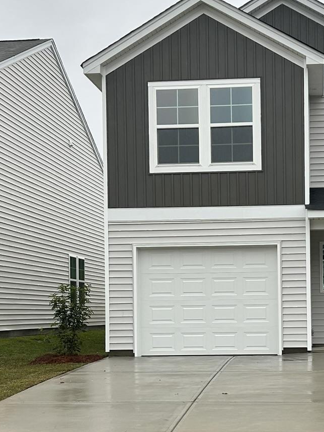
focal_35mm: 62
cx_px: 258
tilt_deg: +0.2
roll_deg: -0.8
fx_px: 774
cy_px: 309
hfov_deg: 23.3
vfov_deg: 30.8
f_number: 1.5
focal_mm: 5.7
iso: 50
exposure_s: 1/687
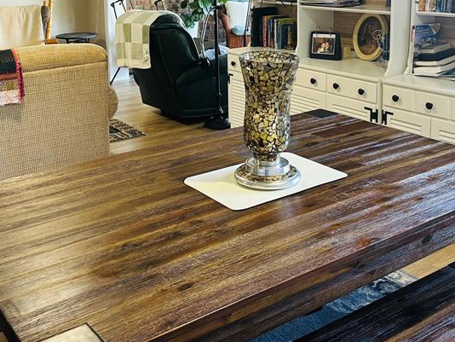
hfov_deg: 41.2
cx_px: 219
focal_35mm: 46
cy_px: 56
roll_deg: +1.8
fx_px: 605
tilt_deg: -9.4
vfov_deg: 30.6
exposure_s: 1/60
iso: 200
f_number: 1.78
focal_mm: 6.86
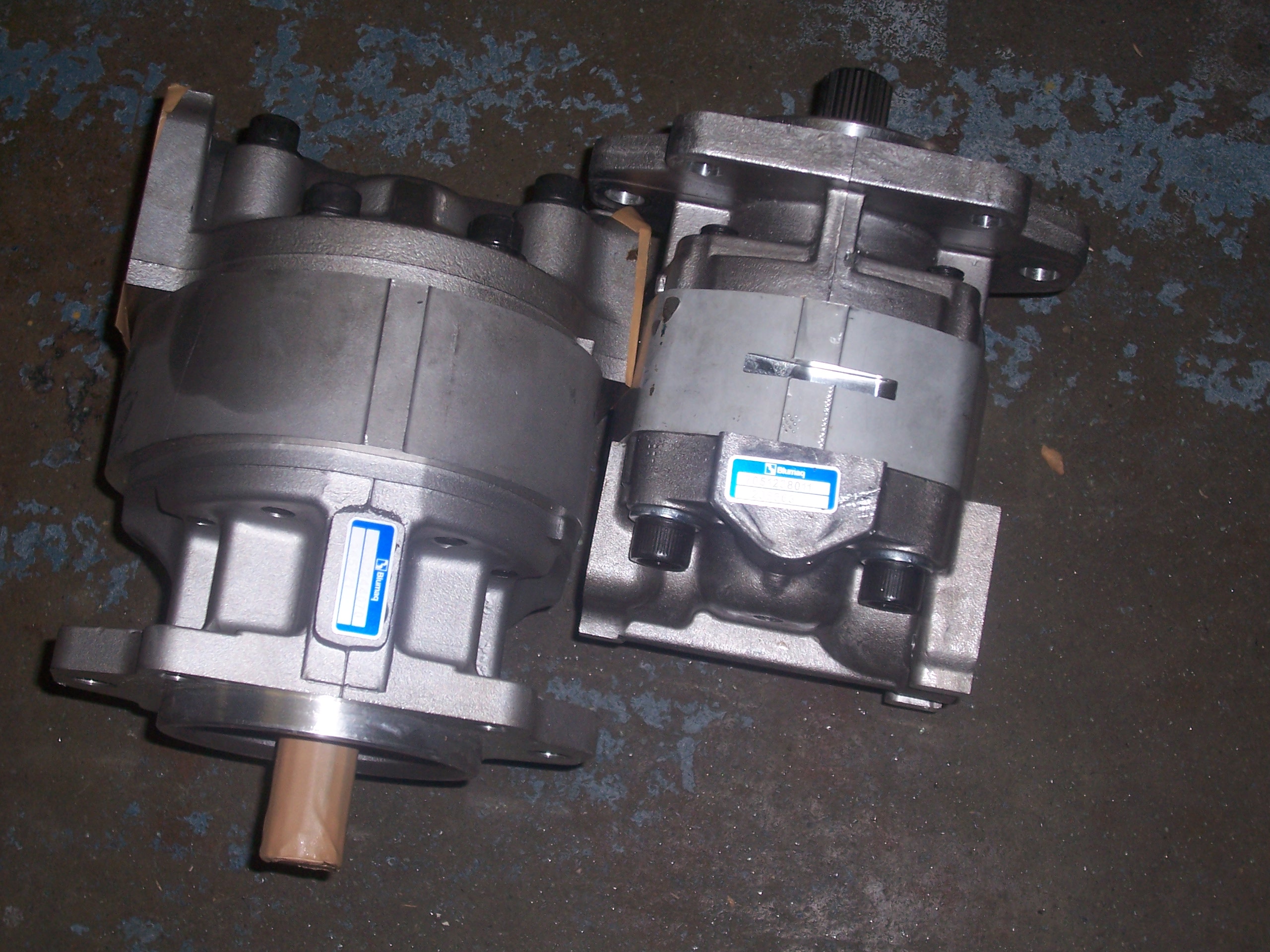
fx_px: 1944
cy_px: 476
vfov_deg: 27.5
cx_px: 635
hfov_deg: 36.2
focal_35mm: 53
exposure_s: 1/60
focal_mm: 8.6
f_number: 3.4
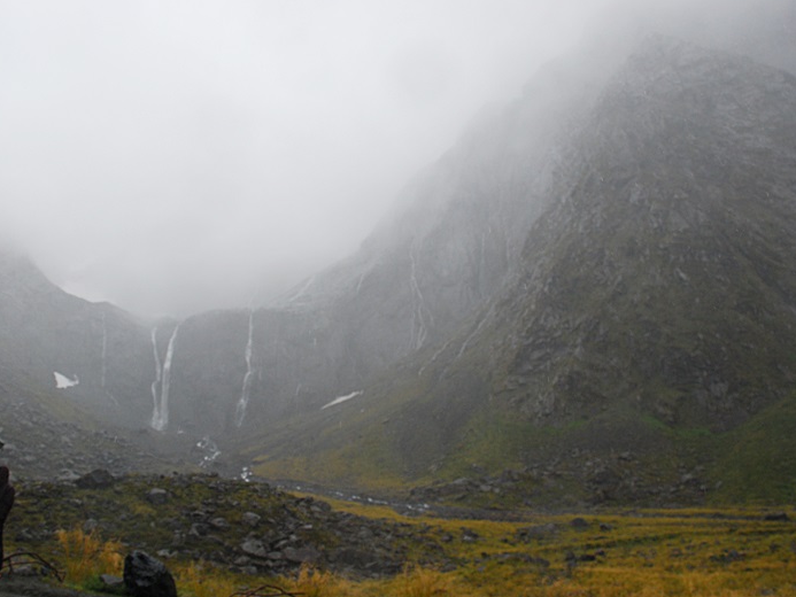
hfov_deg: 59.7
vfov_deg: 46.8
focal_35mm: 30
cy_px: 307
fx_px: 690
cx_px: 342
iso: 400
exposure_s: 1/640
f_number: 6.3
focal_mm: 18
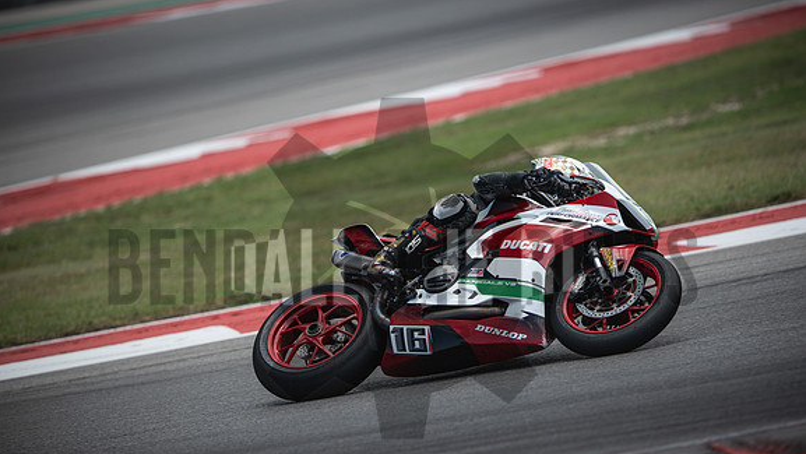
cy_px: 269
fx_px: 6756
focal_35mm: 316
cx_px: 402
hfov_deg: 6.8
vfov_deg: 3.8
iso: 125
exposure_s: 1/2000
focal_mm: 200
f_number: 2
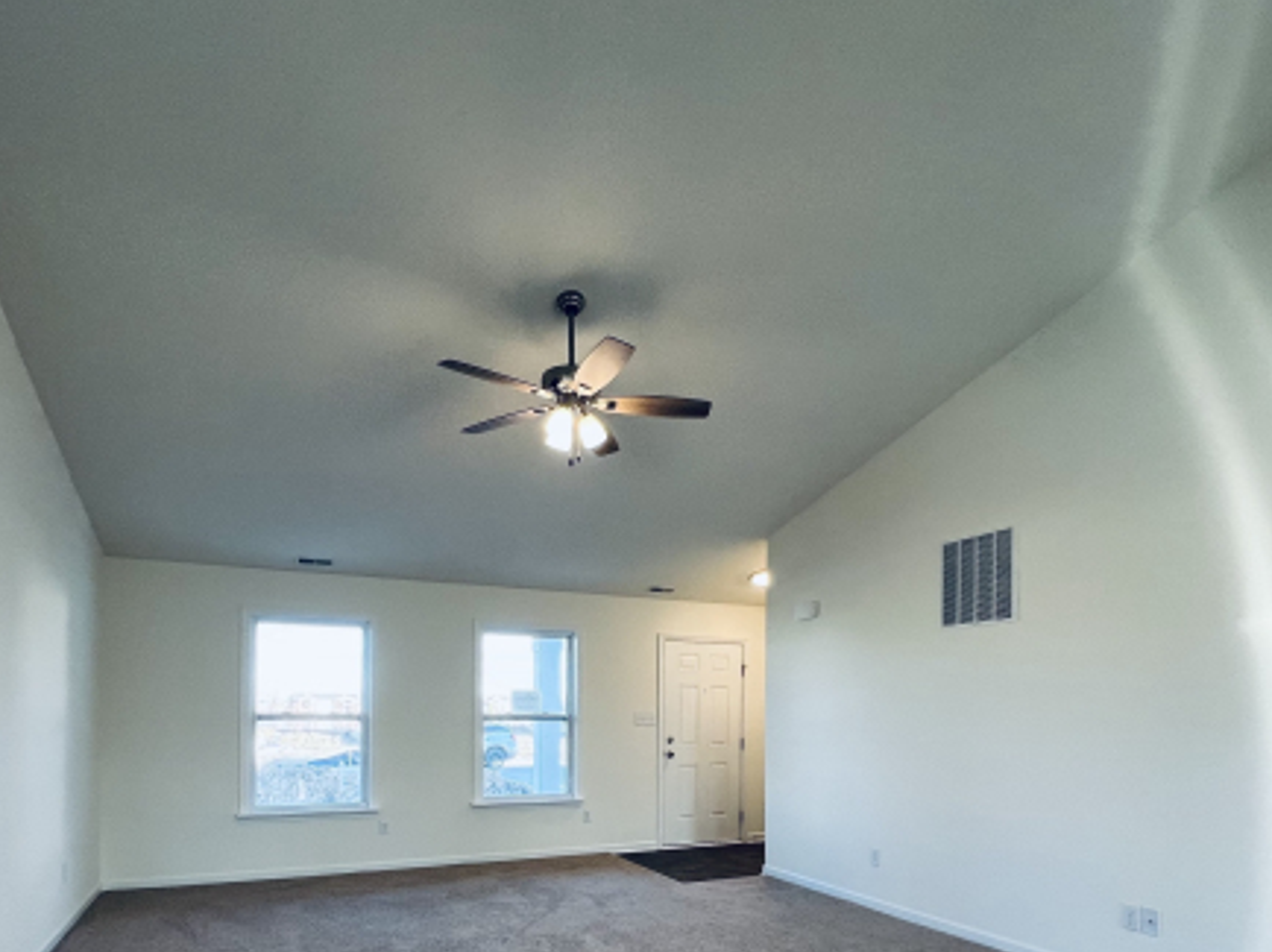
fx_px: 735
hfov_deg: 81.8
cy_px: 709
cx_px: 637
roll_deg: +0.3
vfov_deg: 62.3
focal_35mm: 20
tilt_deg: +0.6
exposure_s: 1/120
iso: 100
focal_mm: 1.57
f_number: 1.8
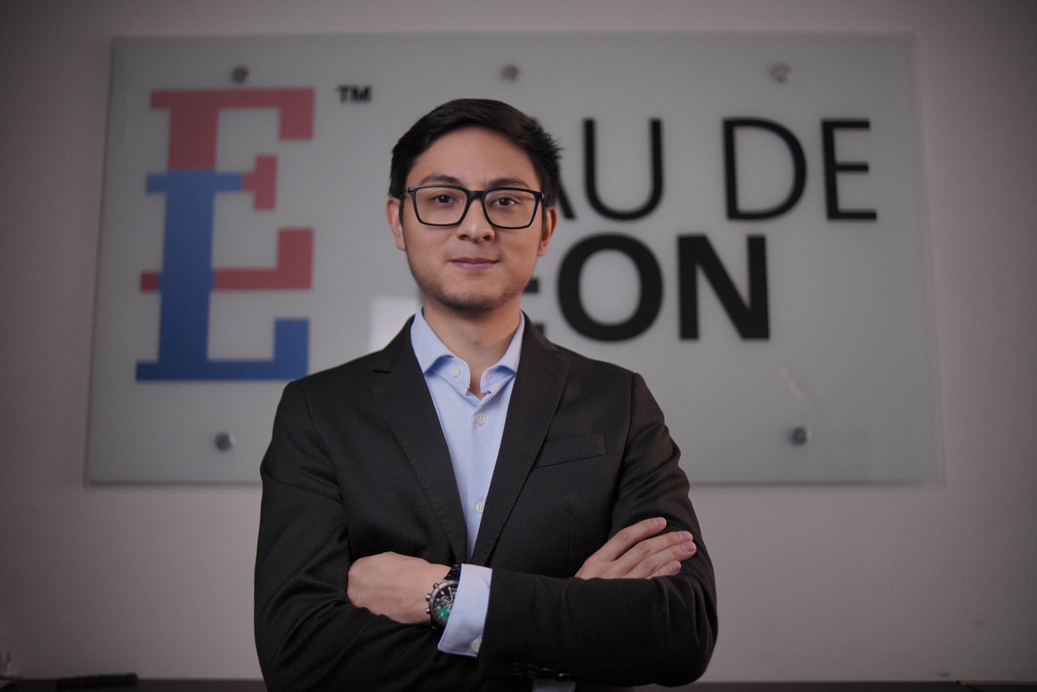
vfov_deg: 38.4
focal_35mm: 34
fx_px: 994
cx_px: 518
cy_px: 346
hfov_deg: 55.1
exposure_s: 1/250
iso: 800
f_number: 1.6
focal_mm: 23
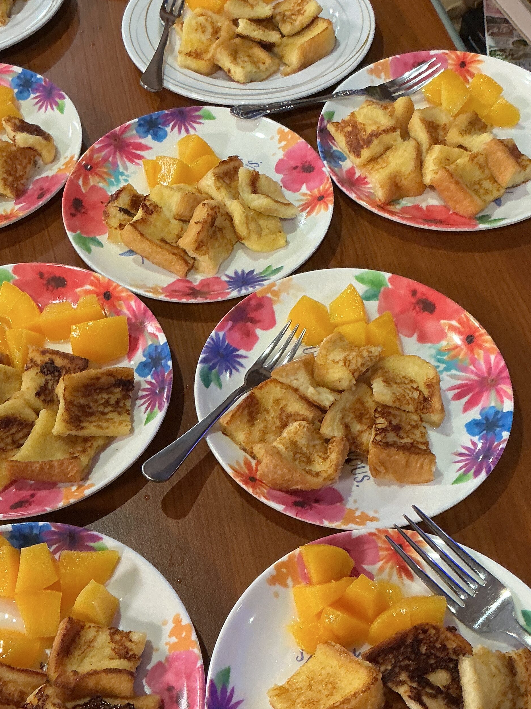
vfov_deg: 40.3
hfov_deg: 30.8
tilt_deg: -56.6
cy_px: 408
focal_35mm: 47
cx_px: 220
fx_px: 961
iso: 125
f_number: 1.8
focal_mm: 3
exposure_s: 1/60
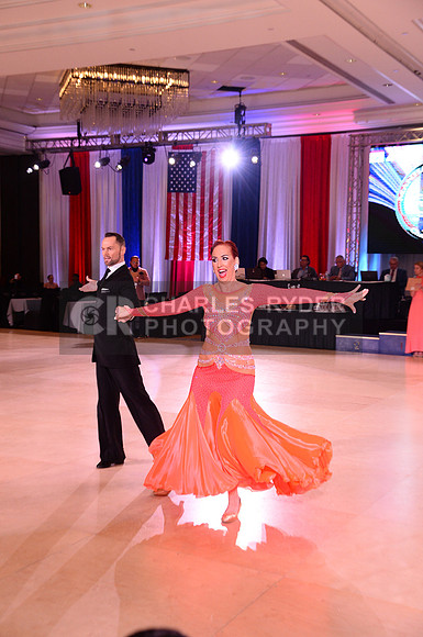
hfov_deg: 25.9
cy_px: 318
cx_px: 212
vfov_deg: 38.2
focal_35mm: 52
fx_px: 919
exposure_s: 1/250
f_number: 6.3
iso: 2500
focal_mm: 52
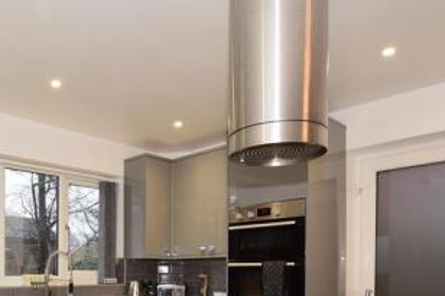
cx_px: 110
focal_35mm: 32
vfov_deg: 37.8
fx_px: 395
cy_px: 277
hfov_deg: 55.8
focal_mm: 10
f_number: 5.6
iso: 400
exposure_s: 1/25
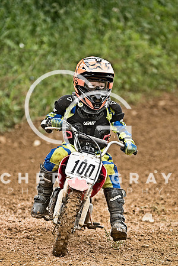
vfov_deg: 9.1
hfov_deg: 6.1
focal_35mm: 225
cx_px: 89
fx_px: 1669
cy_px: 133
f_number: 2.8
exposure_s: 1/1600
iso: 500
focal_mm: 150
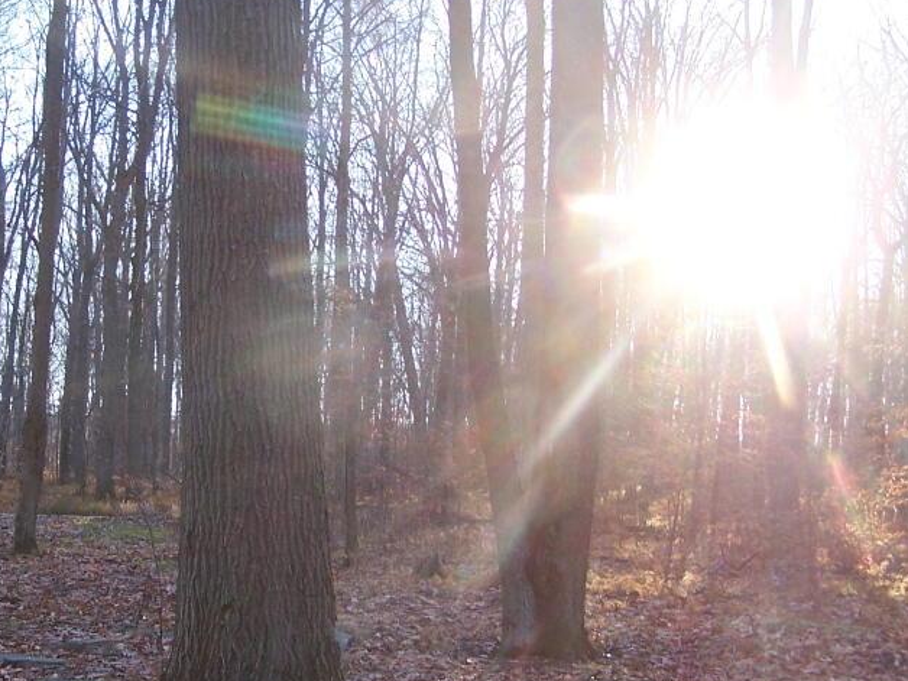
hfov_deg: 30.8
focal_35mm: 62
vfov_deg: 23.6
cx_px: 267
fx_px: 1626
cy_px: 350
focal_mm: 6.3
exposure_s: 1/100
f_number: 2.8
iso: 100
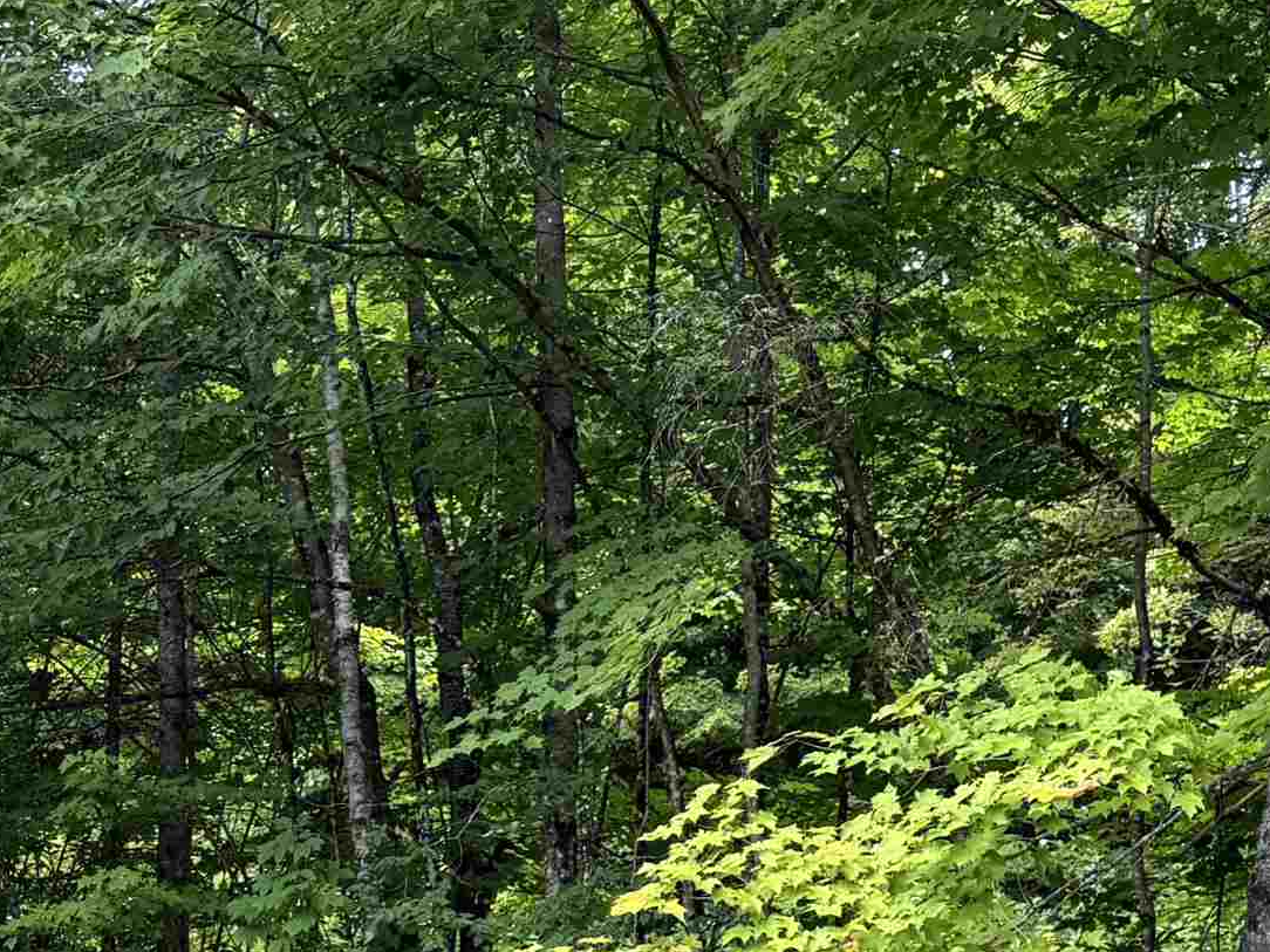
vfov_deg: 19.9
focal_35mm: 68
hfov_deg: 27.0
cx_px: 10
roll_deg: -0.2
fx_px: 2495
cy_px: 1234
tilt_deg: +1.9
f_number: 1.78
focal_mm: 6.76
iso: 80
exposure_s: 1/385
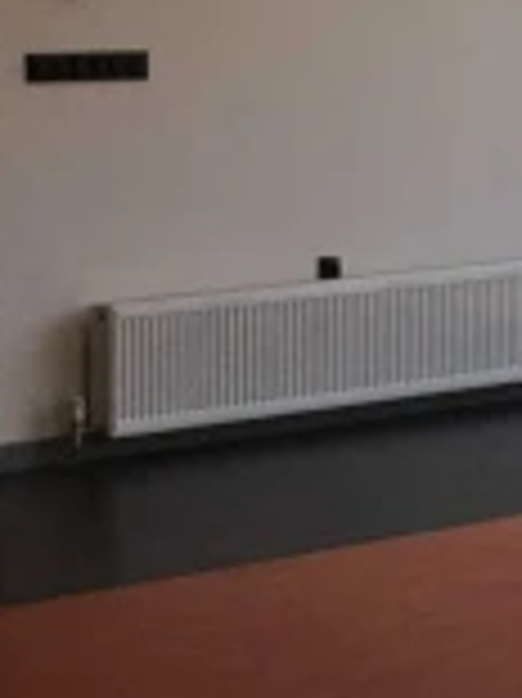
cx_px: 1408
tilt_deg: -0.2
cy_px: 63
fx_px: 3866
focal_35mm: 192
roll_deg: +1.1
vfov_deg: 10.3
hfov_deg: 7.1
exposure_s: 1/339
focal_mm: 4.15
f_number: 2.2
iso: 25
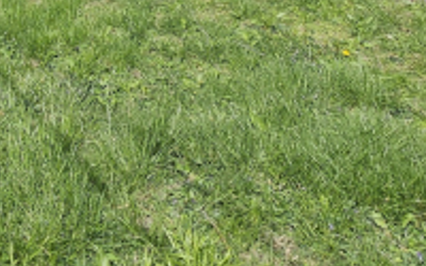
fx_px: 534
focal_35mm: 46
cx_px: 18
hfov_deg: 39.3
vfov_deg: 22.1
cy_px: -153
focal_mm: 2.2
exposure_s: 1/3075
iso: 50
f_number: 2.2
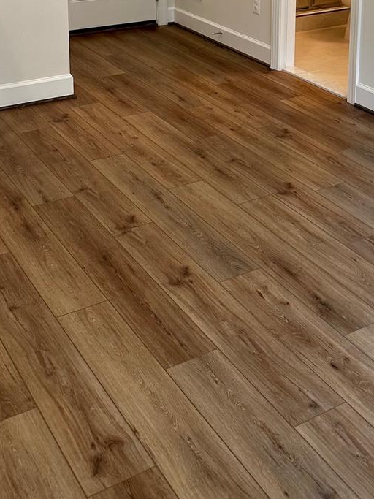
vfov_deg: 32.8
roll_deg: -2.7
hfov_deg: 26.7
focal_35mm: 54
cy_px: 7
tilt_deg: -12.4
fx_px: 778
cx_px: 272
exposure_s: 1/120
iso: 125
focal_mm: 6.86
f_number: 1.78
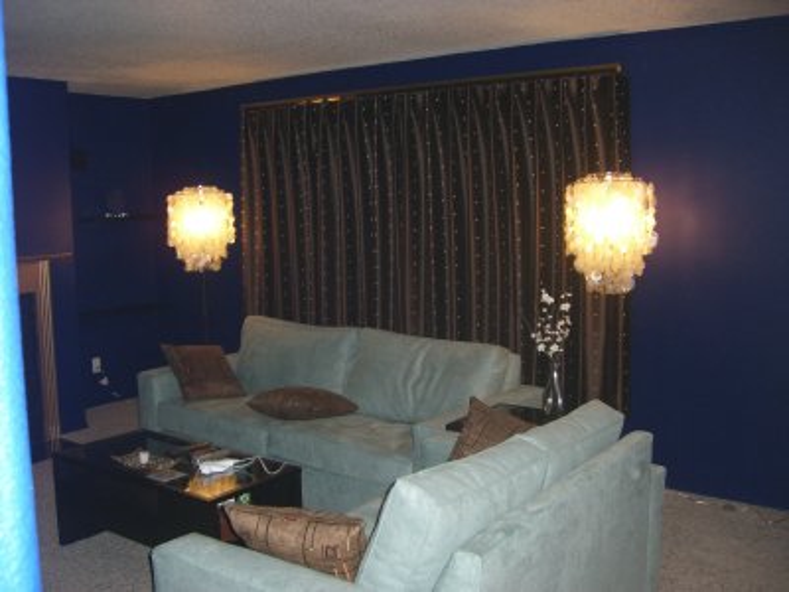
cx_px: 394
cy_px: 296
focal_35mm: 38
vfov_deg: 37.7
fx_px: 866
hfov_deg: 49.0
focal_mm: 6.2
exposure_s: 1/60
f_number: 2.7
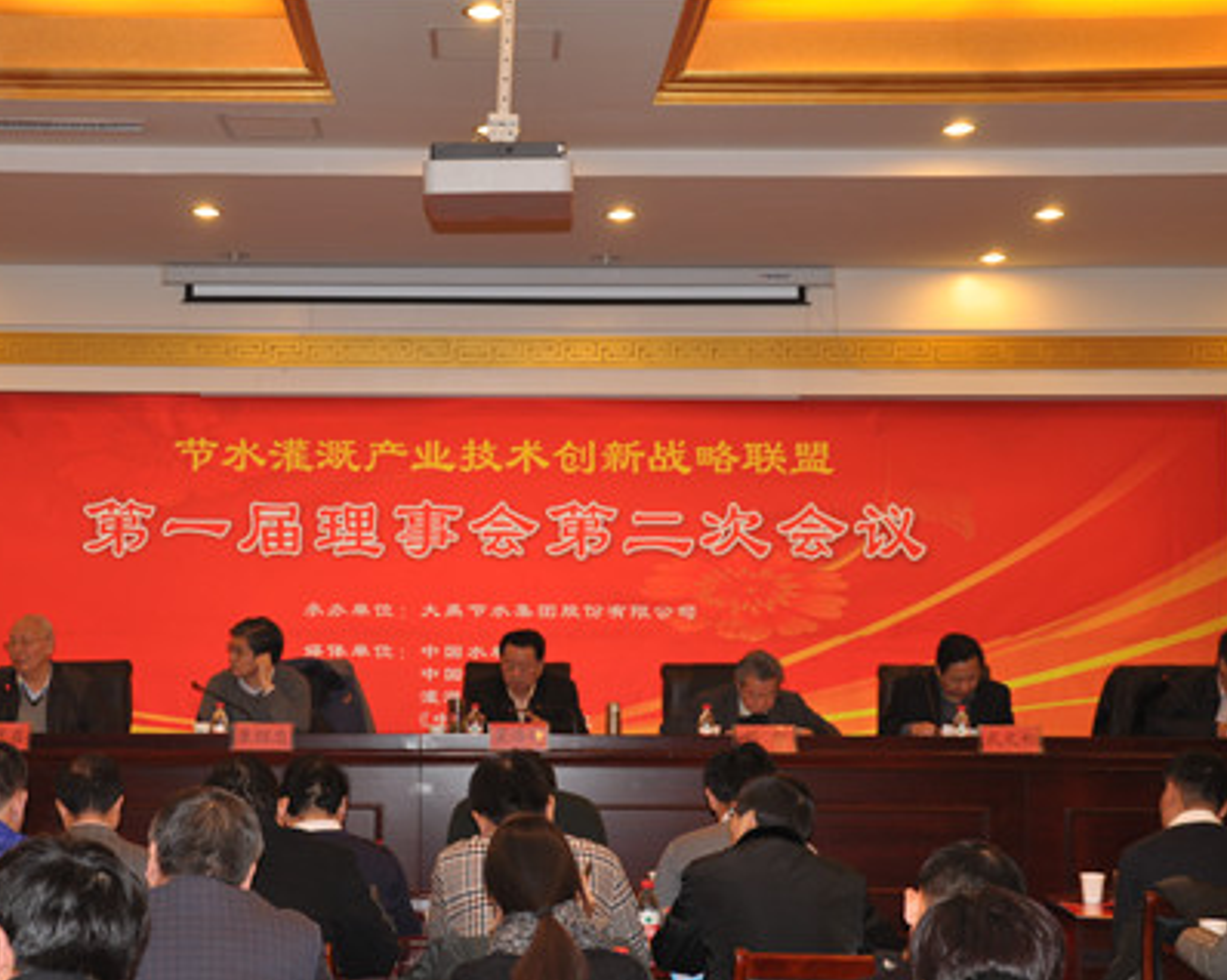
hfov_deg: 31.4
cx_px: 481
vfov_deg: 25.3
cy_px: 572
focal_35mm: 60
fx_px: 2178
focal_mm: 30
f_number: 4.2
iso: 320
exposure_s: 1/30
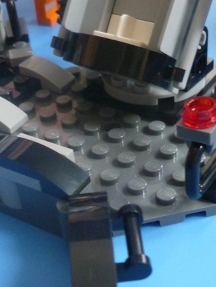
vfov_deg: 30.8
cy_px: 234
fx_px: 507
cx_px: 122
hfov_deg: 24.0
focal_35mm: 61
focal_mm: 5
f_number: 3.3
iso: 400
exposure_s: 1/10
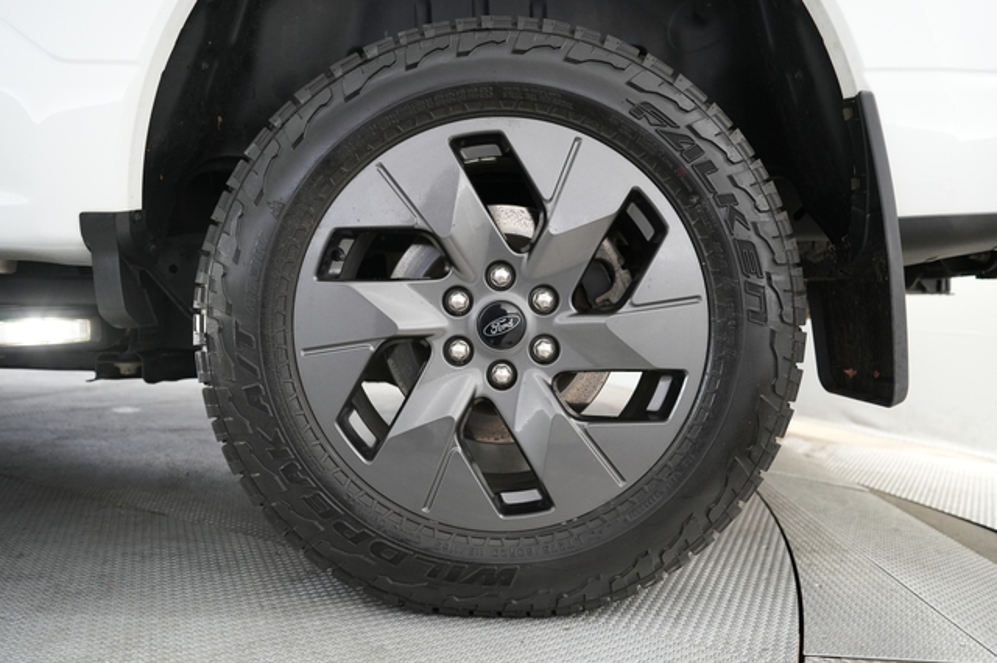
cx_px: 498
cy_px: 332
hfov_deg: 73.8
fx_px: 664
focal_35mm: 24
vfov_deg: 53.1
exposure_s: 1/60
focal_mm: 24
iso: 1600
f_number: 2.8
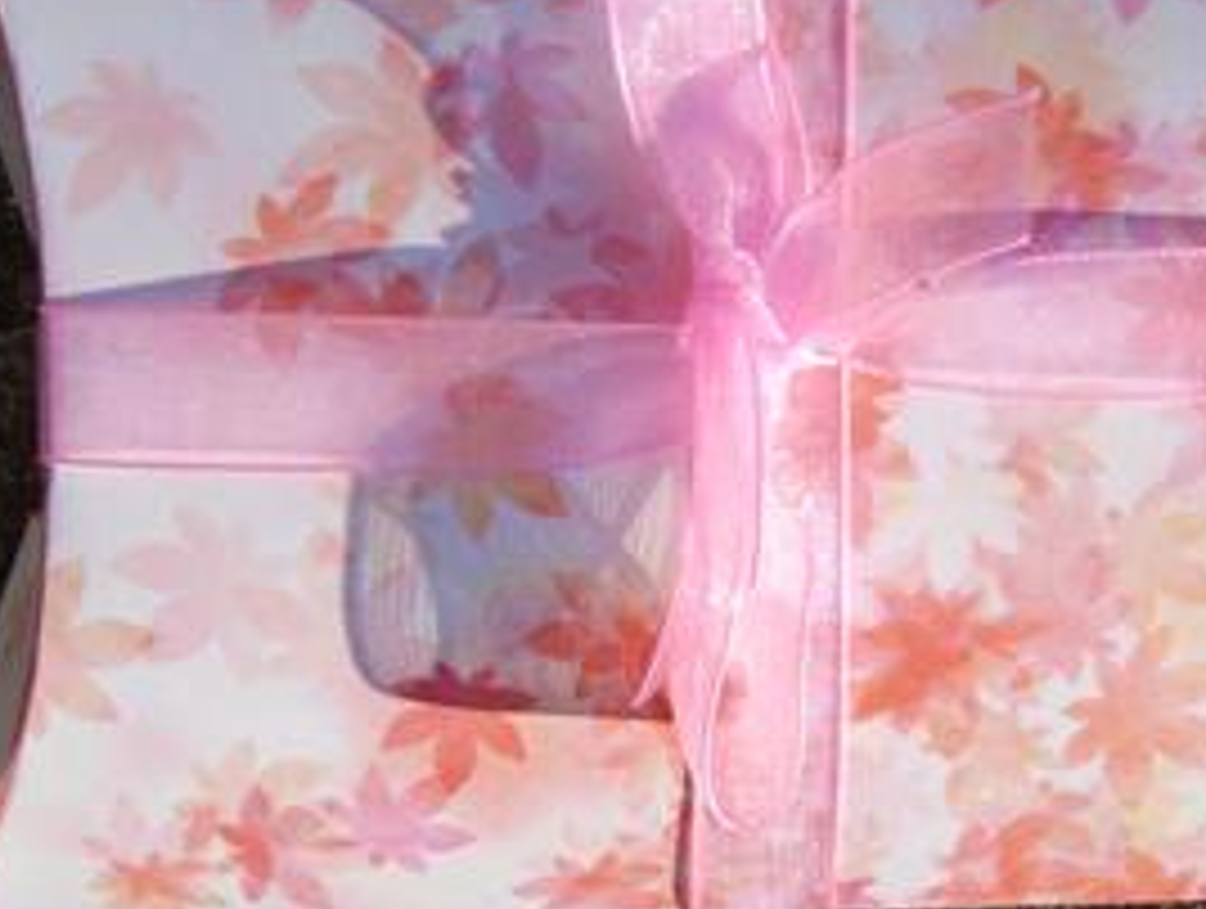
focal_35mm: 52
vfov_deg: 28.1
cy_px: 414
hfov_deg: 36.4
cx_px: 806
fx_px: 1815
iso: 71
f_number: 6.7
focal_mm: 8.13
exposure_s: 1/176
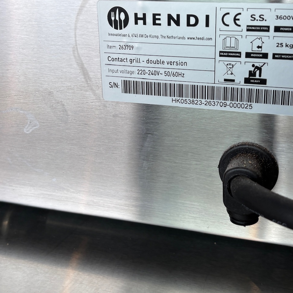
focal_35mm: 49
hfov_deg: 34.6
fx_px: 469
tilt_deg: -18.6
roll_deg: +1.5
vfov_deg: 34.6
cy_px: 118
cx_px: 164
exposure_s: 1/484
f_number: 1.6
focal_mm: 5.96
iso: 50
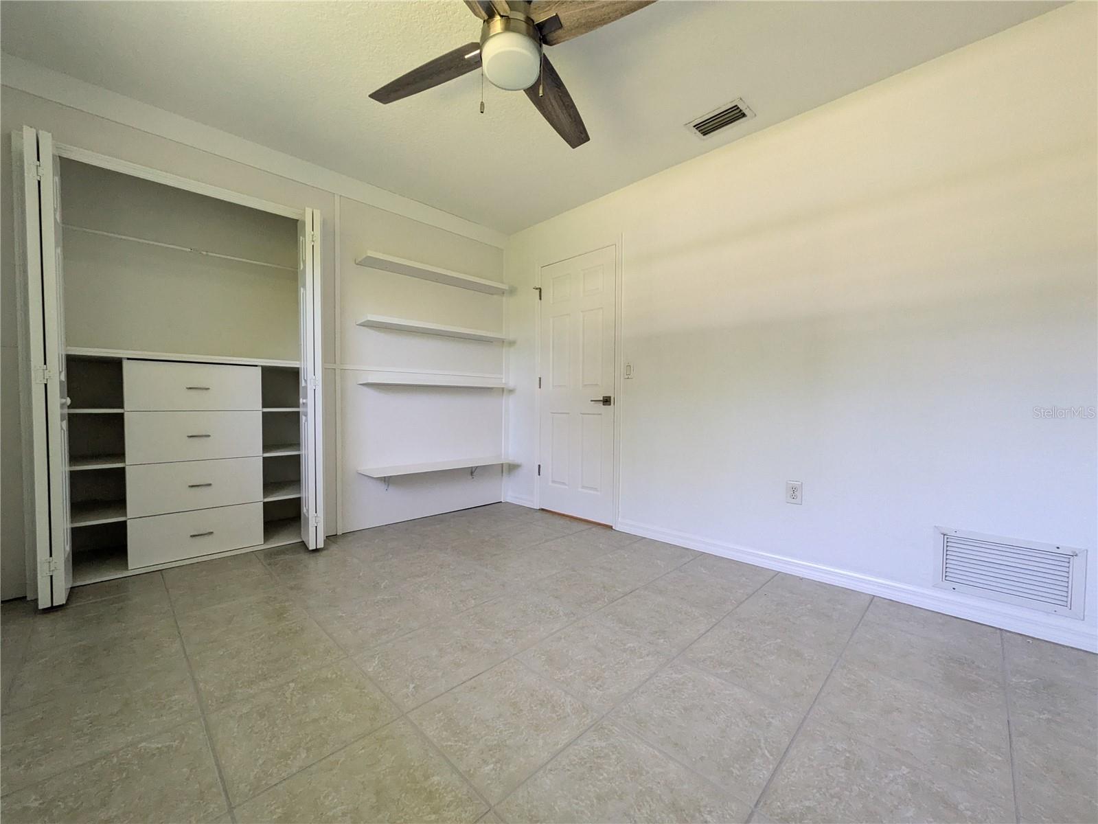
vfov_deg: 85.7
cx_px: 549
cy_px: 412
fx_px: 444
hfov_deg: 102.1
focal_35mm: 14
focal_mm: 1.83
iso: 232
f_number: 2.2
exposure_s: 1/60
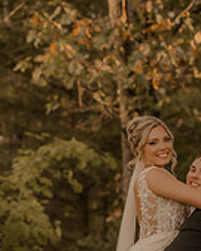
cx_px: 135
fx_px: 930
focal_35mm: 125
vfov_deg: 15.1
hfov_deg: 12.3
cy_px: 255
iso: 200
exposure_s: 1/500
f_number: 2
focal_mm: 50
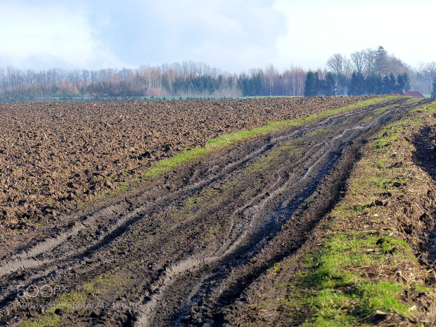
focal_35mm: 310
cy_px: 164
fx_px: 3905
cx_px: 218
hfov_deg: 6.4
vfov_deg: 4.8
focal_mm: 55.7
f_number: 4
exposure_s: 1/500
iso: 160
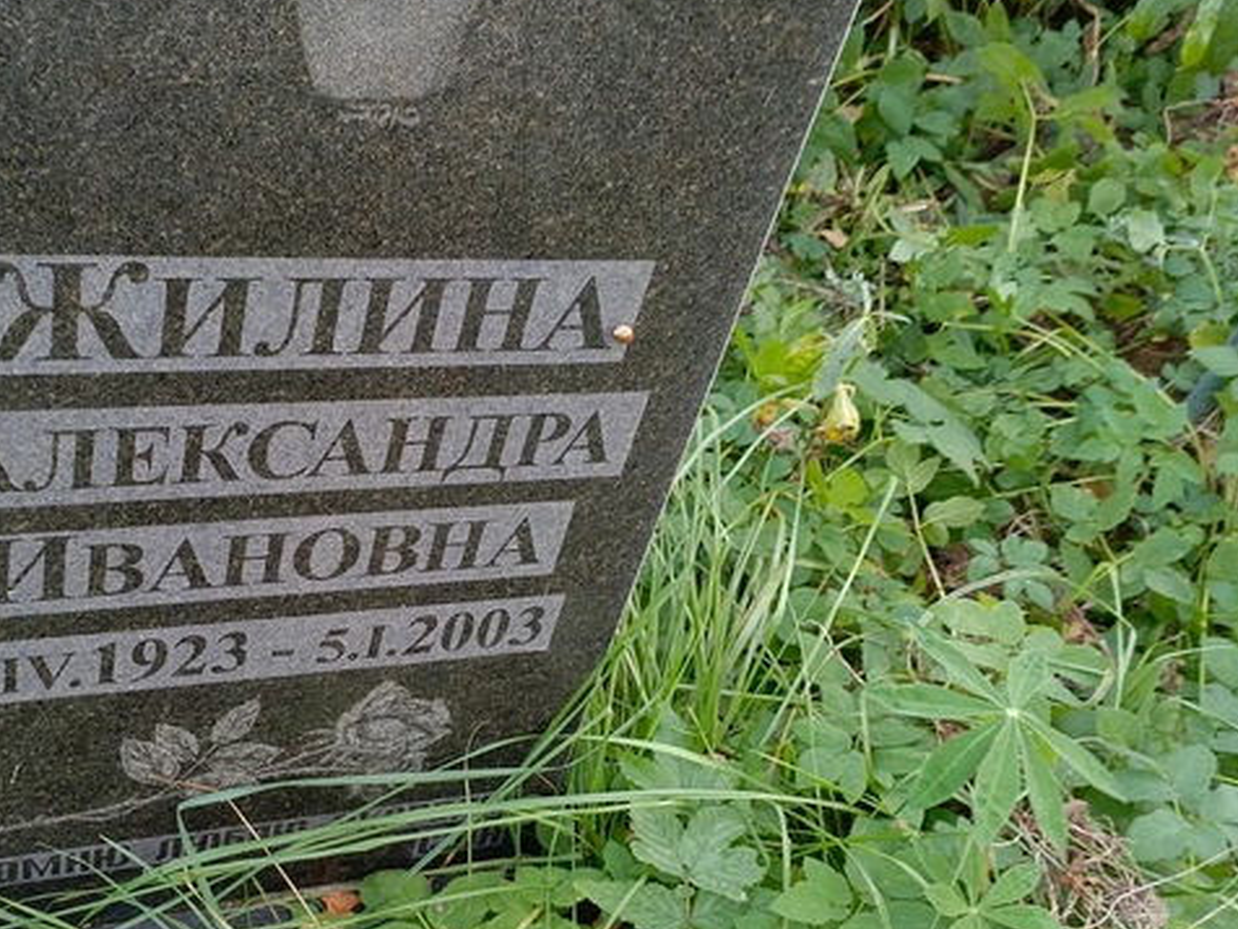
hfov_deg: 44.2
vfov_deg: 34.2
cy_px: 575
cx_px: 427
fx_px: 1502
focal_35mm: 42
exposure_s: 1/100
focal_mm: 4.76
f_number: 1.69
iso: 131
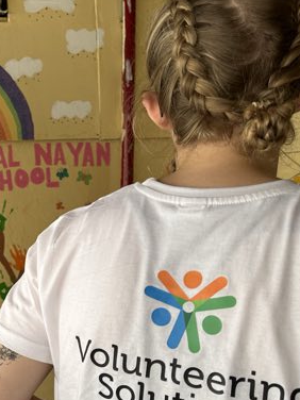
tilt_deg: -3.4
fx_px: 589
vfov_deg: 37.3
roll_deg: -0.5
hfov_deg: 25.6
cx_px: -59
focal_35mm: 51
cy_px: 240
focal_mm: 6.86
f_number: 1.78
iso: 80
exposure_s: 1/298
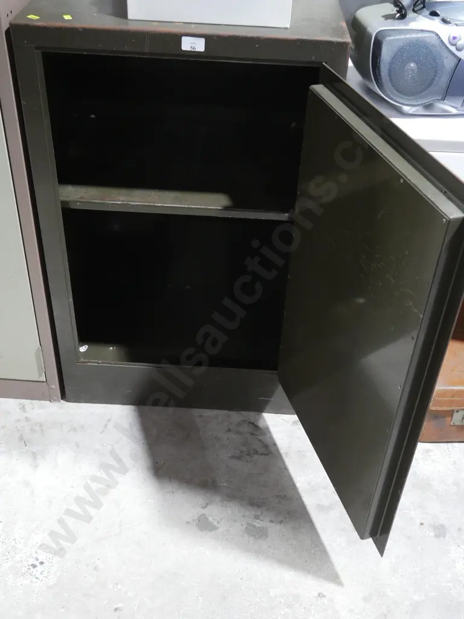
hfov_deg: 37.7
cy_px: 310
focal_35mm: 38
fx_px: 679
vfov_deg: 49.0
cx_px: 232
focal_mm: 19
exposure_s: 1/60
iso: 1600
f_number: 5
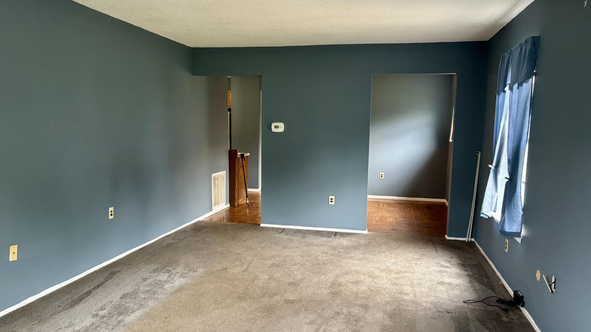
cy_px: 177
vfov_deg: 40.2
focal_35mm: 29
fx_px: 454
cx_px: 289
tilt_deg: -7.2
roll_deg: -1.0
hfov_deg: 66.1
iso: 500
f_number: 1.6
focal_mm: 5.96
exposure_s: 1/60
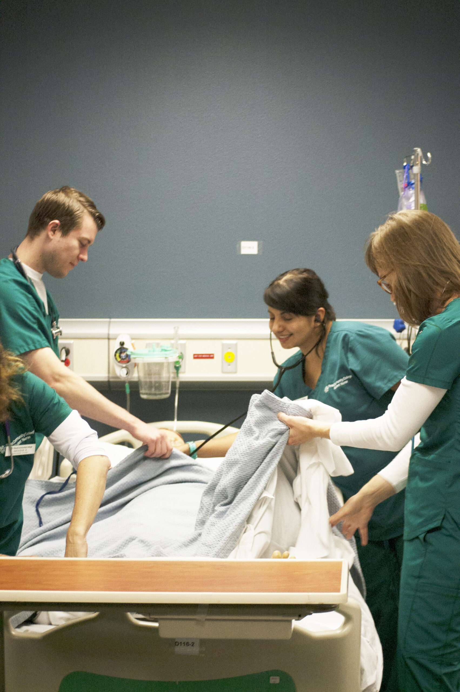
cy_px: 346
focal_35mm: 82
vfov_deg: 24.6
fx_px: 1584
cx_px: 230
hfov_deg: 16.5
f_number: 4
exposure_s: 1/60
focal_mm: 55
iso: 800
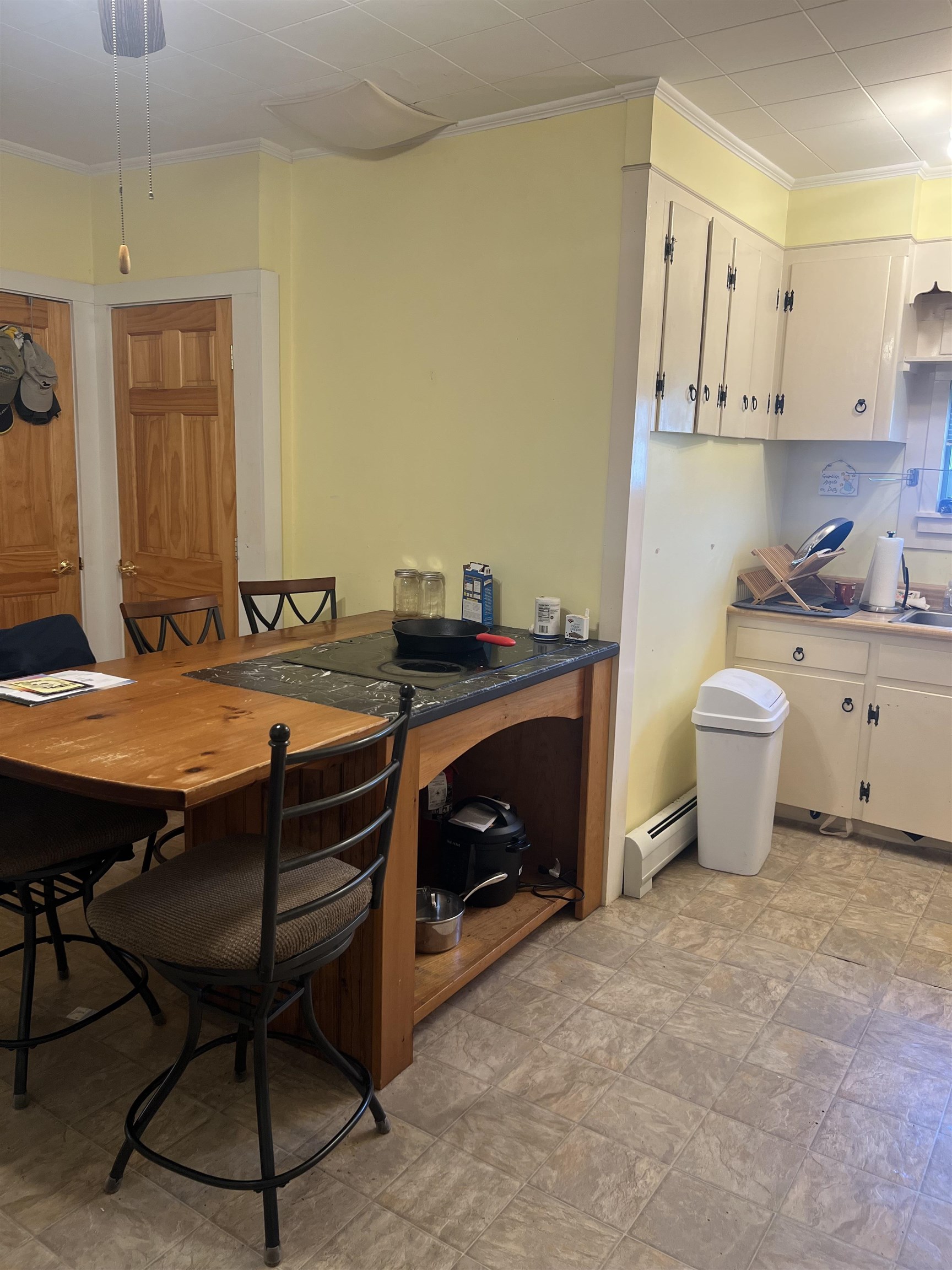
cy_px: 635
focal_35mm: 26
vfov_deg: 67.3
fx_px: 953
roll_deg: -2.4
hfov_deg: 53.1
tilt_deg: -9.2
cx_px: 476
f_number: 1.5
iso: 125
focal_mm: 5.7
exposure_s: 1/120
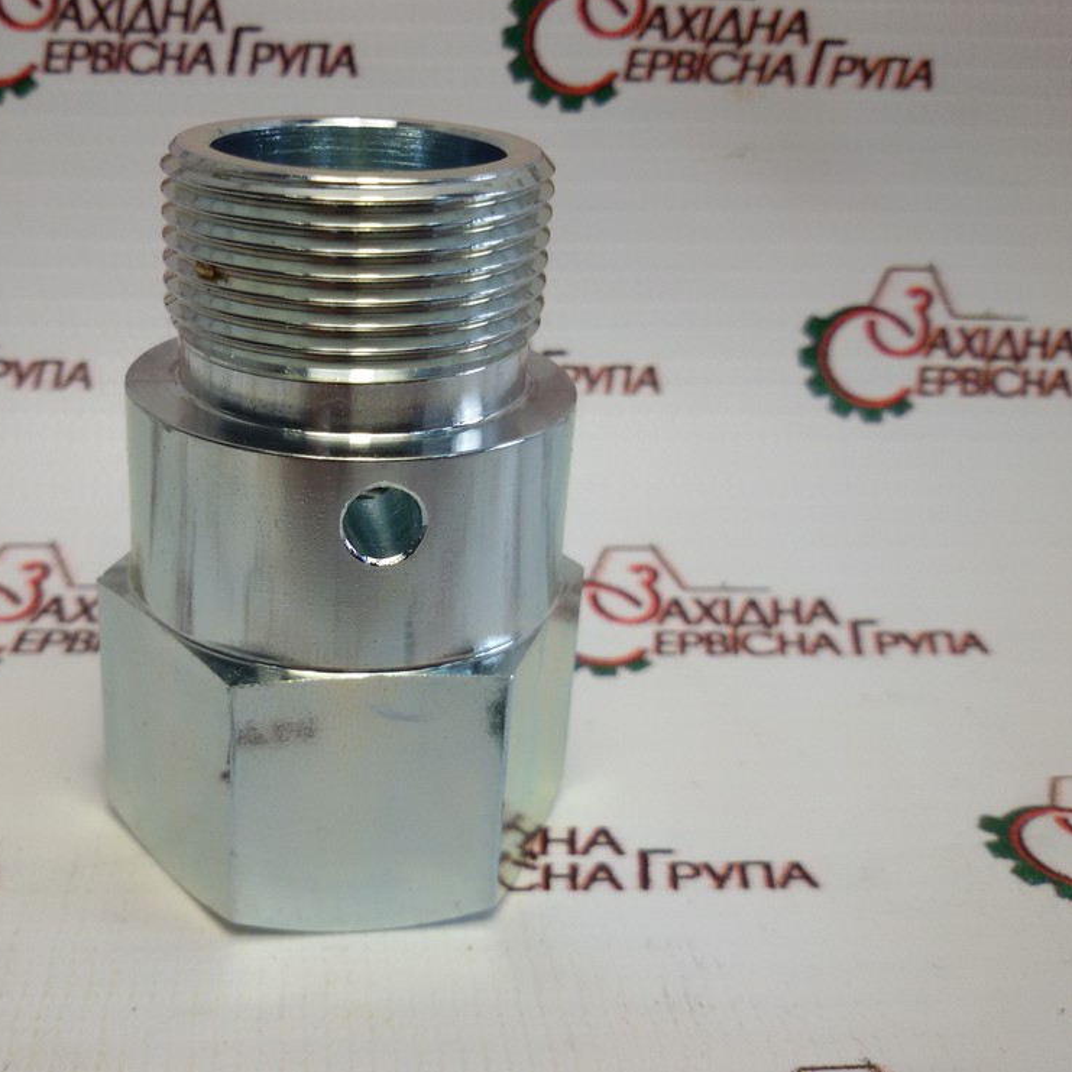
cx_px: 354
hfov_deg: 44.3
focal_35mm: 37
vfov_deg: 44.9
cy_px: 537
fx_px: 1296
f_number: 2.4
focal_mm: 2.93
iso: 50
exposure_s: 1/100
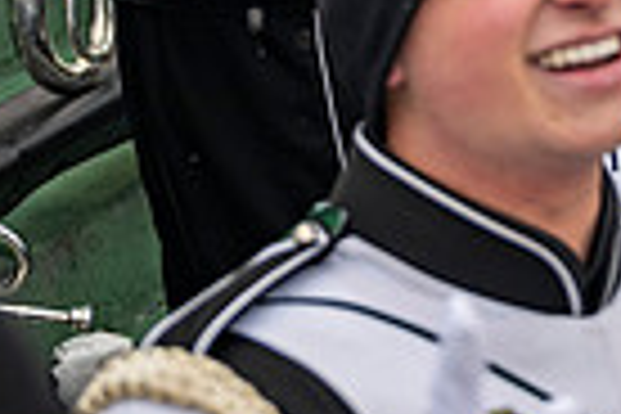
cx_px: 477
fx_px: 2363
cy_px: -308
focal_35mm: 137
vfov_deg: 9.6
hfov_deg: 14.9
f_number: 2.8
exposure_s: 1/500
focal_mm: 32.5
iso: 160
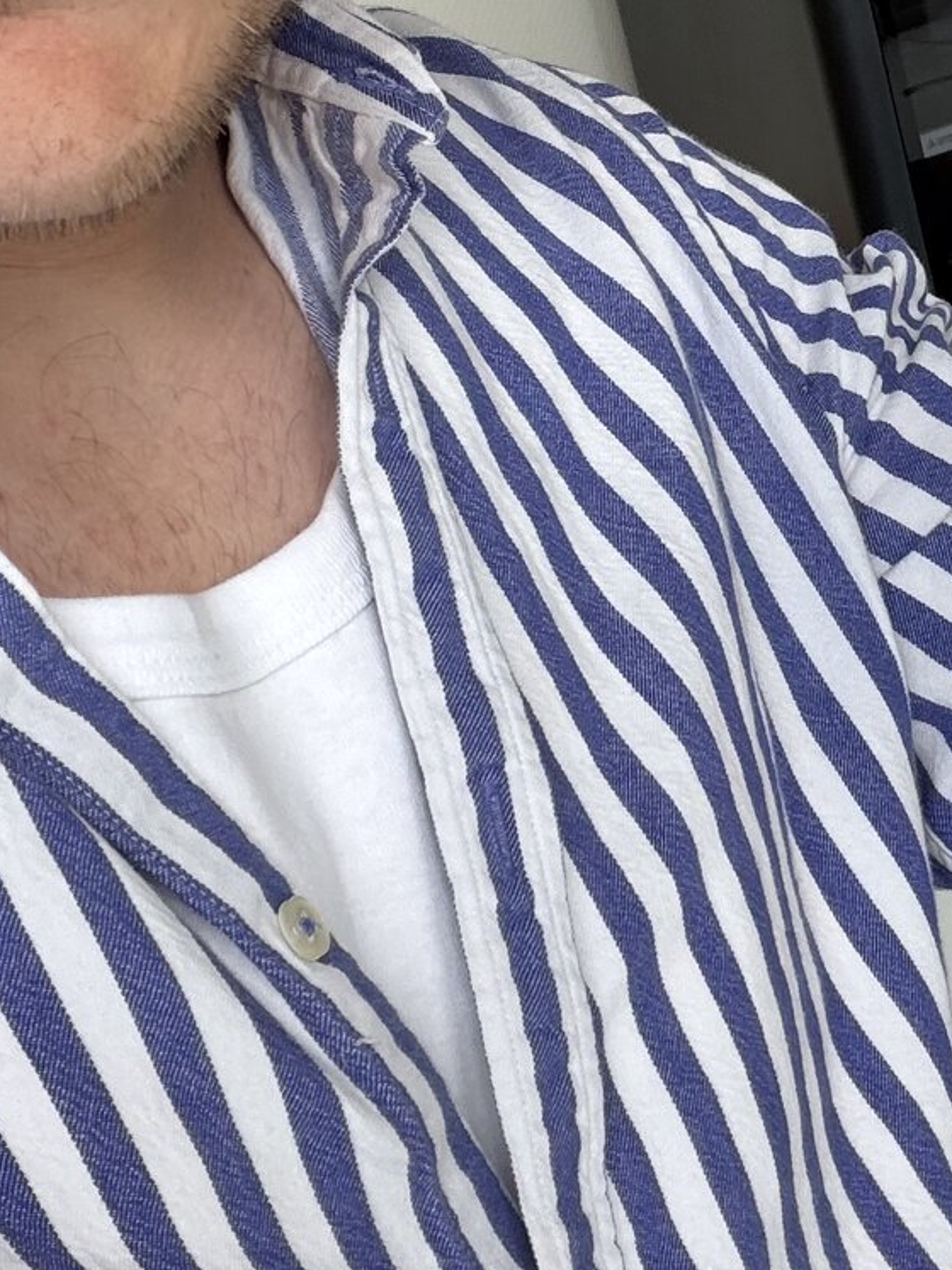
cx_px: 954
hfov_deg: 19.1
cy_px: 132
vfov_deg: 25.2
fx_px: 2751
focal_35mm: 75
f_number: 1.9
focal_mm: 2.71
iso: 40
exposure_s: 1/121
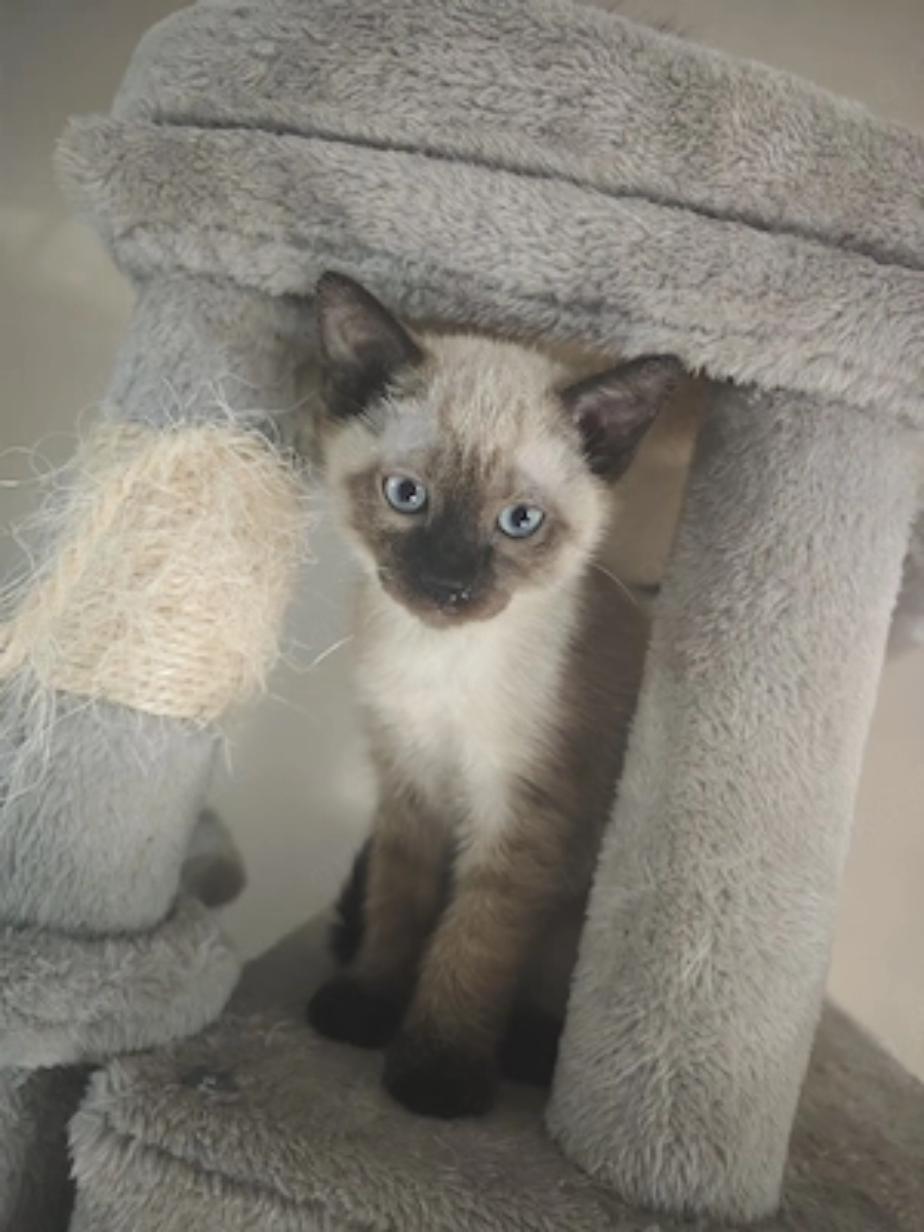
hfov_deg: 58.9
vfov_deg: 73.9
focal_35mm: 23
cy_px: 616
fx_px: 819
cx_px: 462
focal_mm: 8.72
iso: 8000
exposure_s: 1/250
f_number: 2
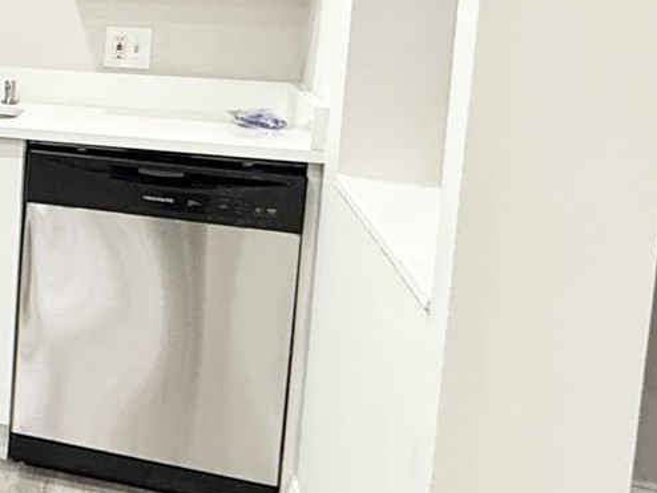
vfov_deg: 24.7
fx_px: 1101
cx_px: -372
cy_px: 74
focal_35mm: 58
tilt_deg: -4.5
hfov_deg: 24.4
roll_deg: -0.9
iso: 200
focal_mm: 2.22
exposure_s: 1/60
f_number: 2.2
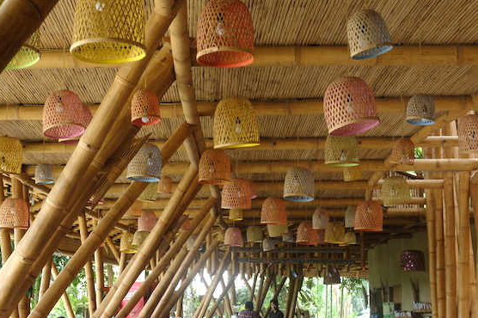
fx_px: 783
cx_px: 183
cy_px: 187
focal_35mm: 59
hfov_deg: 33.8
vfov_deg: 22.9
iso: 500
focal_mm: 27
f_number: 5.6
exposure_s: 1/50
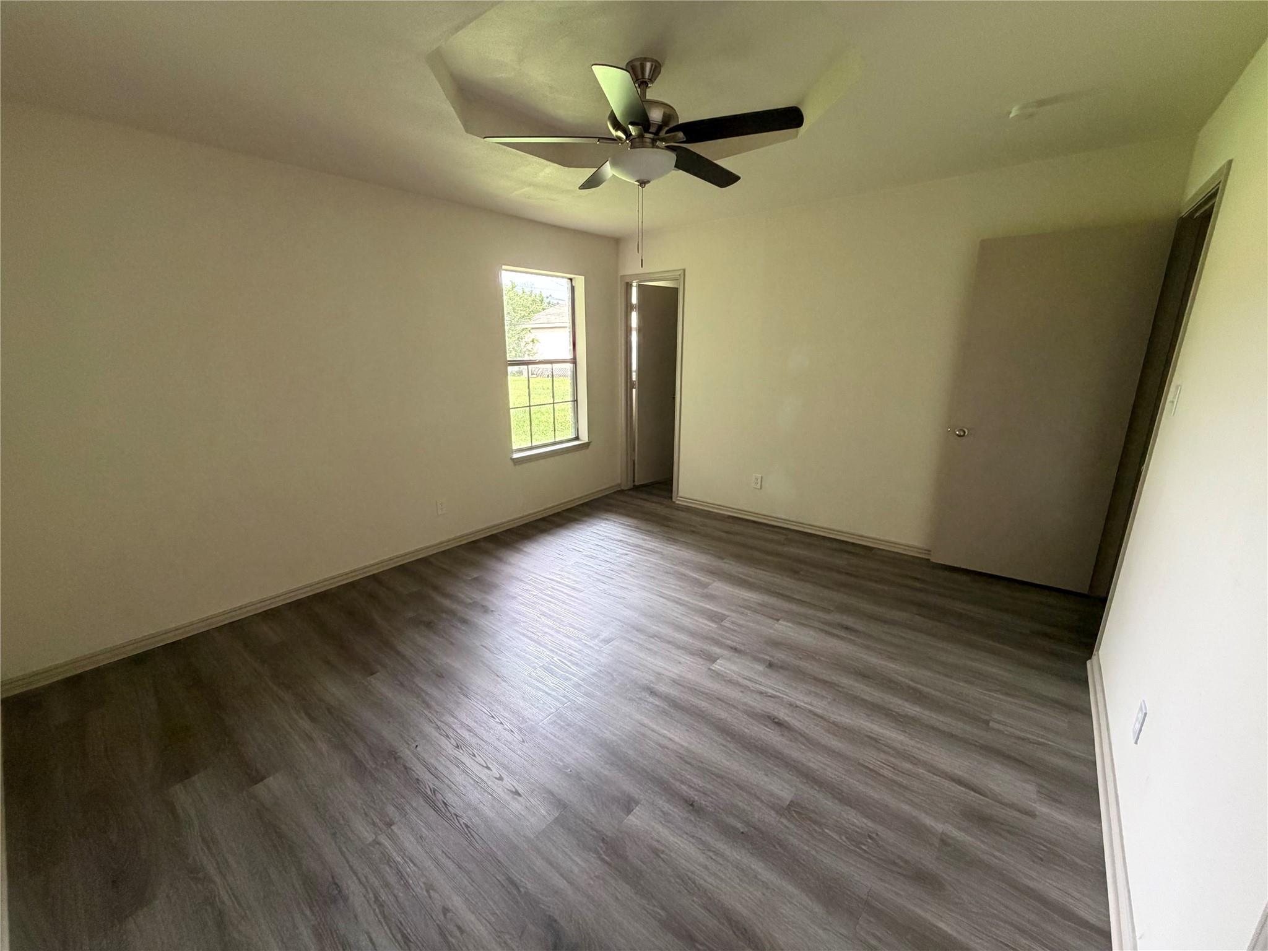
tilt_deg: -14.2
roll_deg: +0.0
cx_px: 634
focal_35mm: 14
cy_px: 476
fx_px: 513
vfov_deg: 85.7
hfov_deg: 102.1
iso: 320
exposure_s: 1/61
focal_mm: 2.22
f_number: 2.2
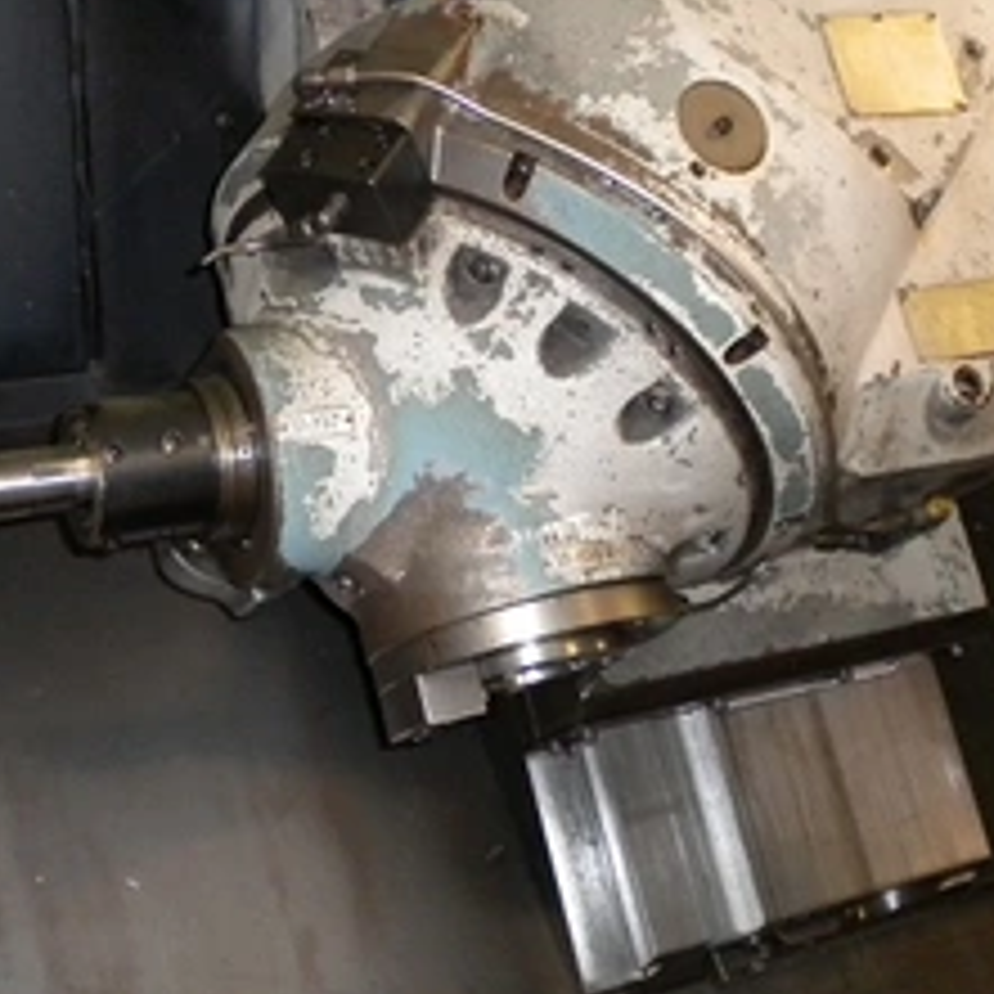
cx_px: 522
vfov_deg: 30.4
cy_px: 369
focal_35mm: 56
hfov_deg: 30.6
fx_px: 1819
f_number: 3.1
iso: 400
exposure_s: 1/30
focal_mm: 6.3
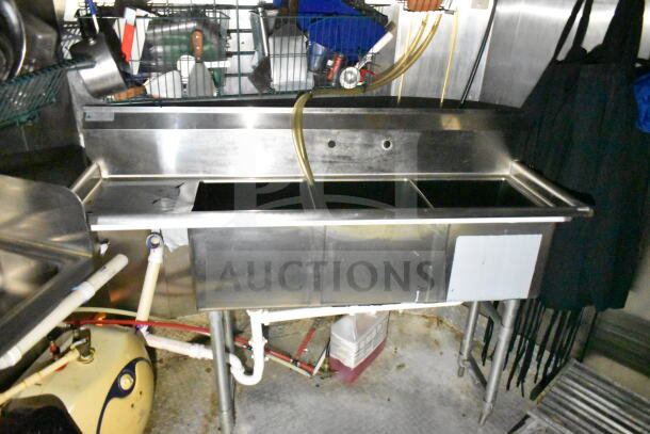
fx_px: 488
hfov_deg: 67.4
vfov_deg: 48.0
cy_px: 217
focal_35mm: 27
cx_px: 325
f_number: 3.5
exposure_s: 1/15
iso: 25600
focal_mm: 18
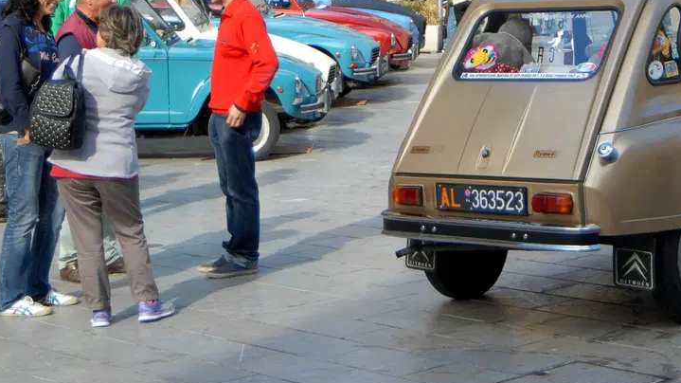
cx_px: 456
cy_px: 12
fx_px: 1896
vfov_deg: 11.4
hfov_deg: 20.3
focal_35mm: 105
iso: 100
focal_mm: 40
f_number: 5
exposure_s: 1/90
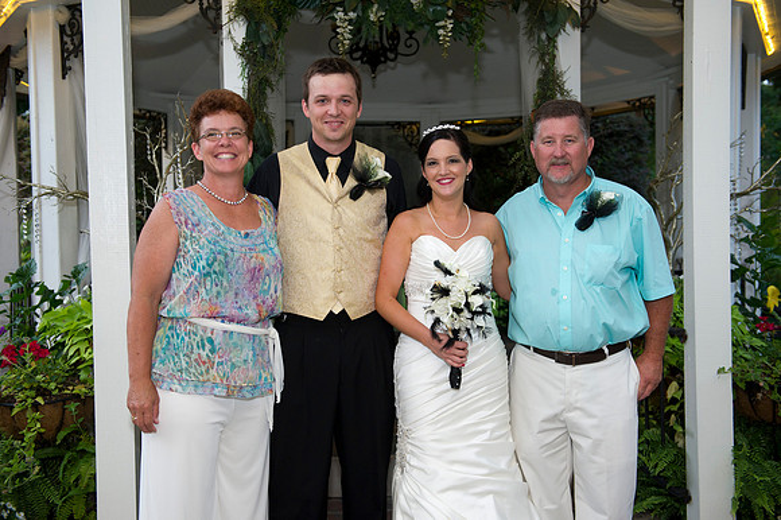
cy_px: 260
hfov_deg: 48.5
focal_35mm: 40
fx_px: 867
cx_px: 390
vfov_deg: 33.4
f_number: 3.5
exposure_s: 1/100
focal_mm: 40
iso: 800
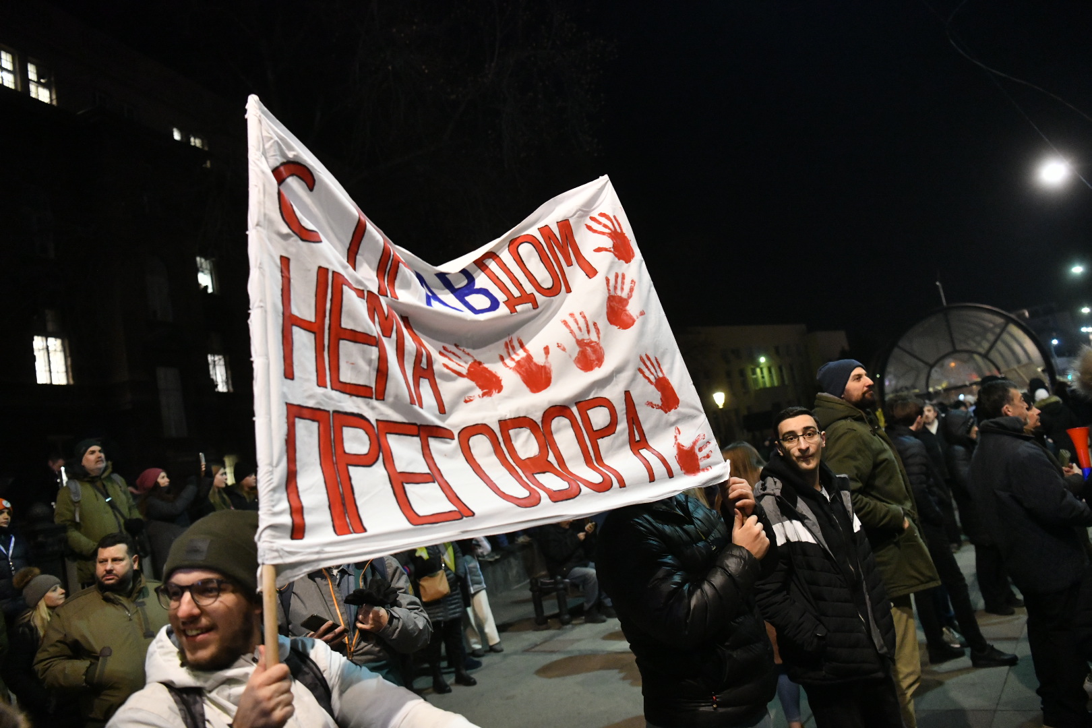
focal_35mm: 28
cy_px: 364
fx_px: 849
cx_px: 546
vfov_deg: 46.4
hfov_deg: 65.5
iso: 6400
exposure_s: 1/200
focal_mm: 28
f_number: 3.2
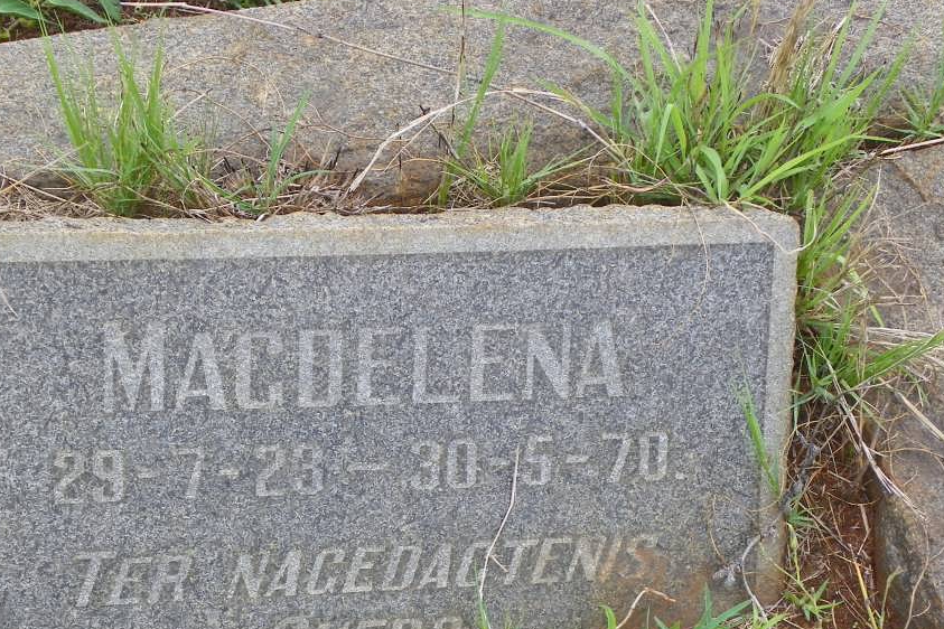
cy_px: 468
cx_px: 357
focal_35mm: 111
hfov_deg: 18.4
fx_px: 2910
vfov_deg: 12.3
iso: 64
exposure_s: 1/160
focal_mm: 13.4
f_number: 4.5
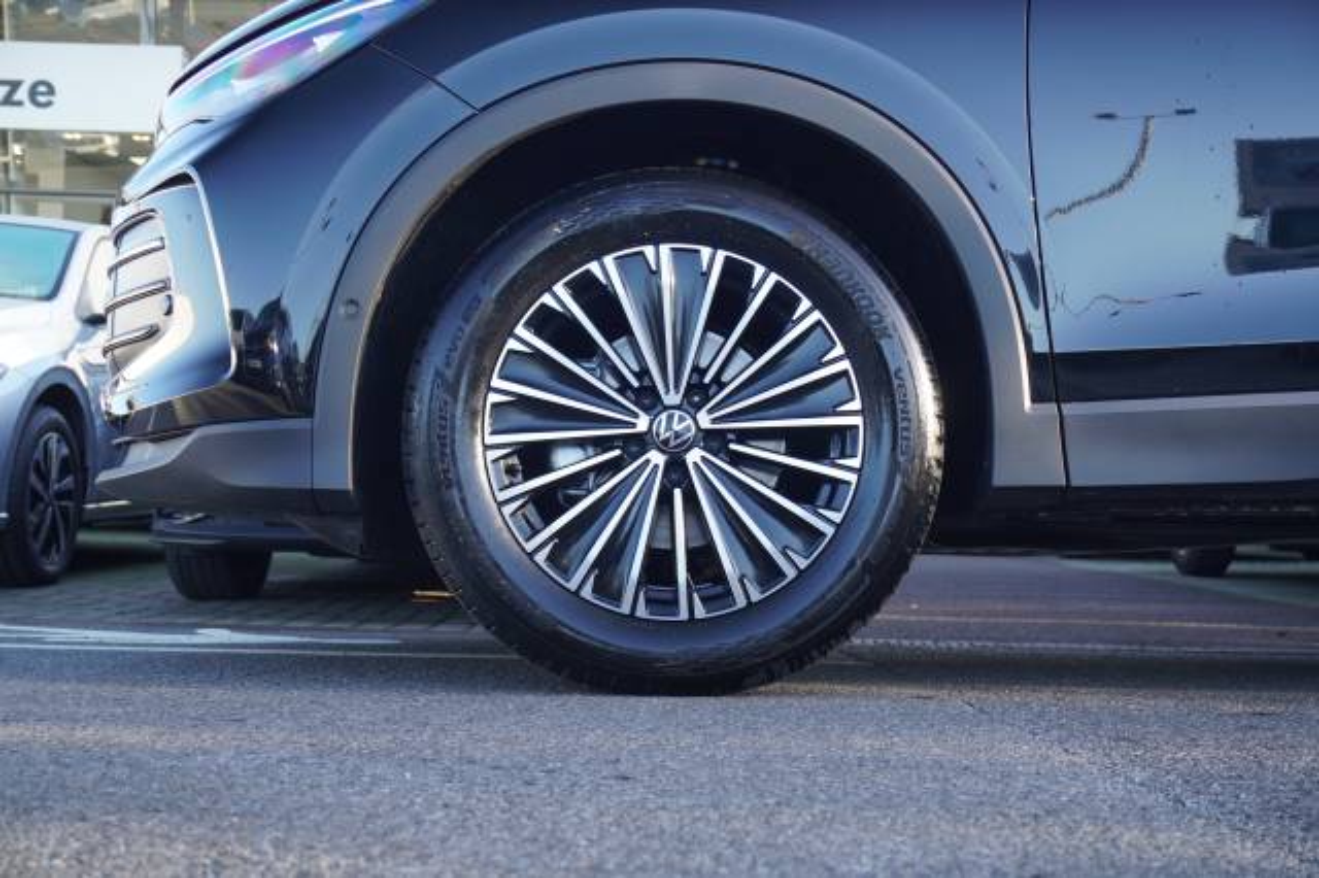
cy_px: 439
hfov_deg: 43.6
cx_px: 660
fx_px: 1648
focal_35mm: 45
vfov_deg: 29.8
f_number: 4.5
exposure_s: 1/200
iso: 500
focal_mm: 30
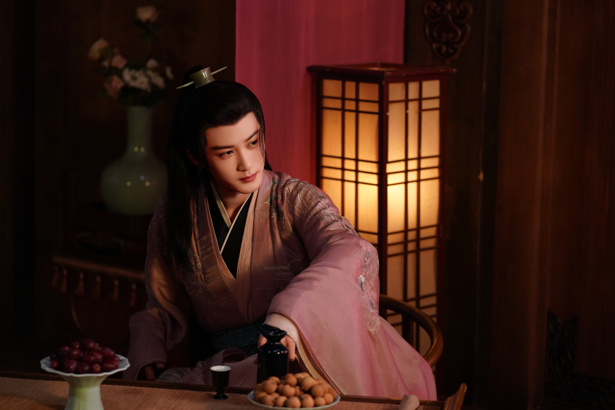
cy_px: 205
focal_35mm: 100
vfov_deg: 13.7
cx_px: 308
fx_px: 1708
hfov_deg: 20.4
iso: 2000
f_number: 2.8
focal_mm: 100
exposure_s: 1/40
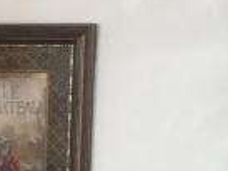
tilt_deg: -11.2
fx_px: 1529
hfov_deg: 7.9
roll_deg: -0.7
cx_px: -326
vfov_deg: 6.3
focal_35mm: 232
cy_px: 282
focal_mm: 3.3
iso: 25
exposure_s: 1/40
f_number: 2.4
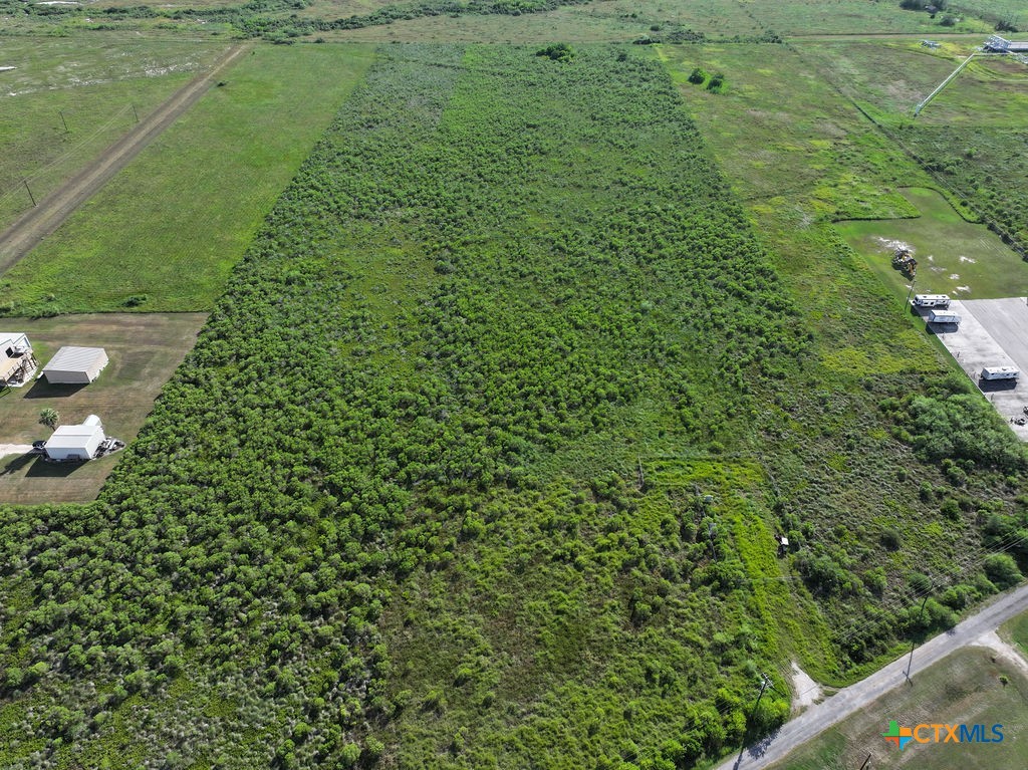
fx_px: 712
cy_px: 385
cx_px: 514
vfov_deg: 56.8
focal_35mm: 24
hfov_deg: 71.6
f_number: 2.8
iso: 100
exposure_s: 1/1250
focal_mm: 12.29
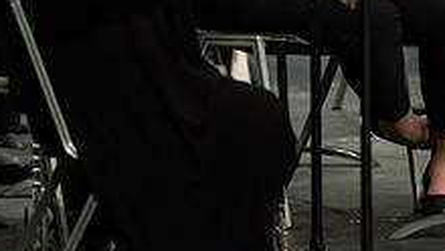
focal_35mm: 830
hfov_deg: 2.6
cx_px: 318
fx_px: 9798
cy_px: -80
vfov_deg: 1.5
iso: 4000
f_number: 3.5
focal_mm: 300
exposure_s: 1/320
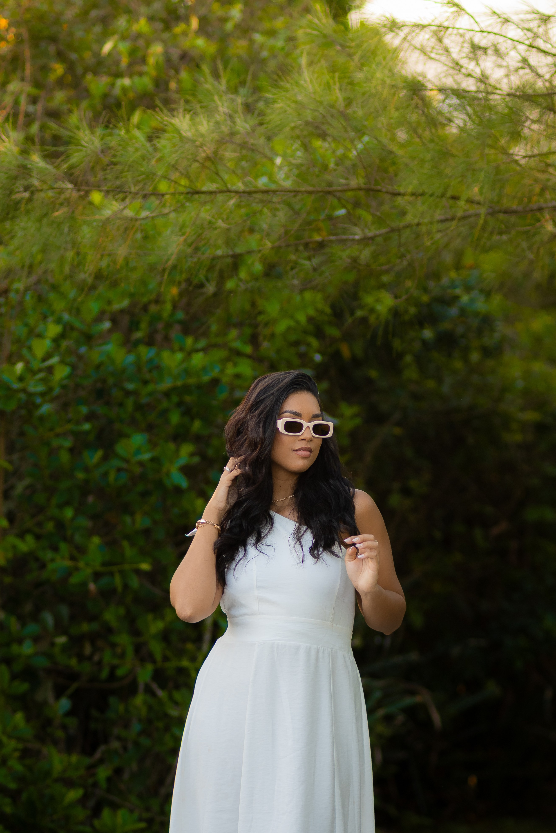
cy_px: 429
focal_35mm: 132
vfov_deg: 15.5
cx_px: 279
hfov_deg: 10.4
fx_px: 3057
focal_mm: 85
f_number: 2.2
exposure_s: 1/500
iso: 250
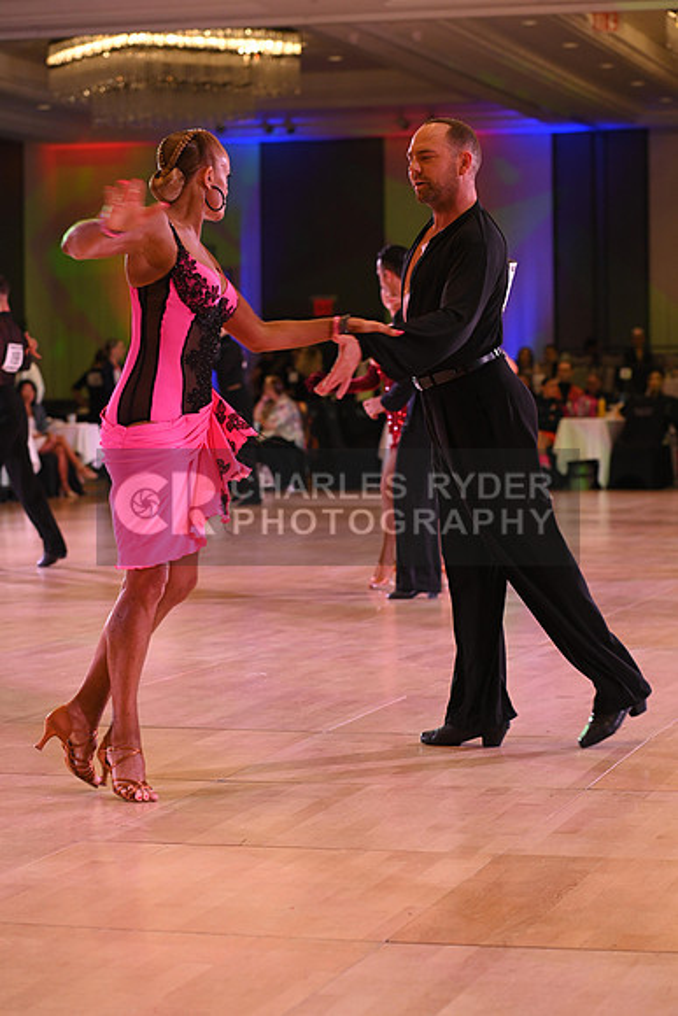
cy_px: 508
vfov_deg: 20.8
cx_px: 339
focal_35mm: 98
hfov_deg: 14.0
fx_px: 2767
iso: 1600
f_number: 5
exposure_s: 1/200
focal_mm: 98
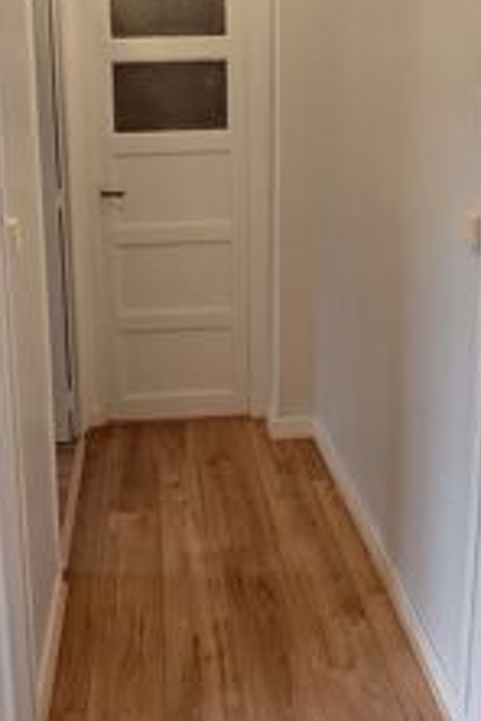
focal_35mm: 26
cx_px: 179
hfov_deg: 49.1
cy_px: 154
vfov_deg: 63.9
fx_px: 521
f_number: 2.2
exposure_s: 1/33
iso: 320
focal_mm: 1.74
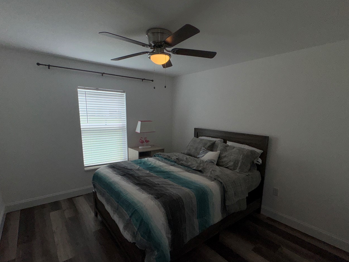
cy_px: 148
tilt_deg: -11.2
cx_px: 178
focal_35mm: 18
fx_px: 181
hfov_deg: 87.7
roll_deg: -1.7
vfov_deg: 71.3
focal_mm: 2.22
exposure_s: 1/631
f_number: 2.2
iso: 32
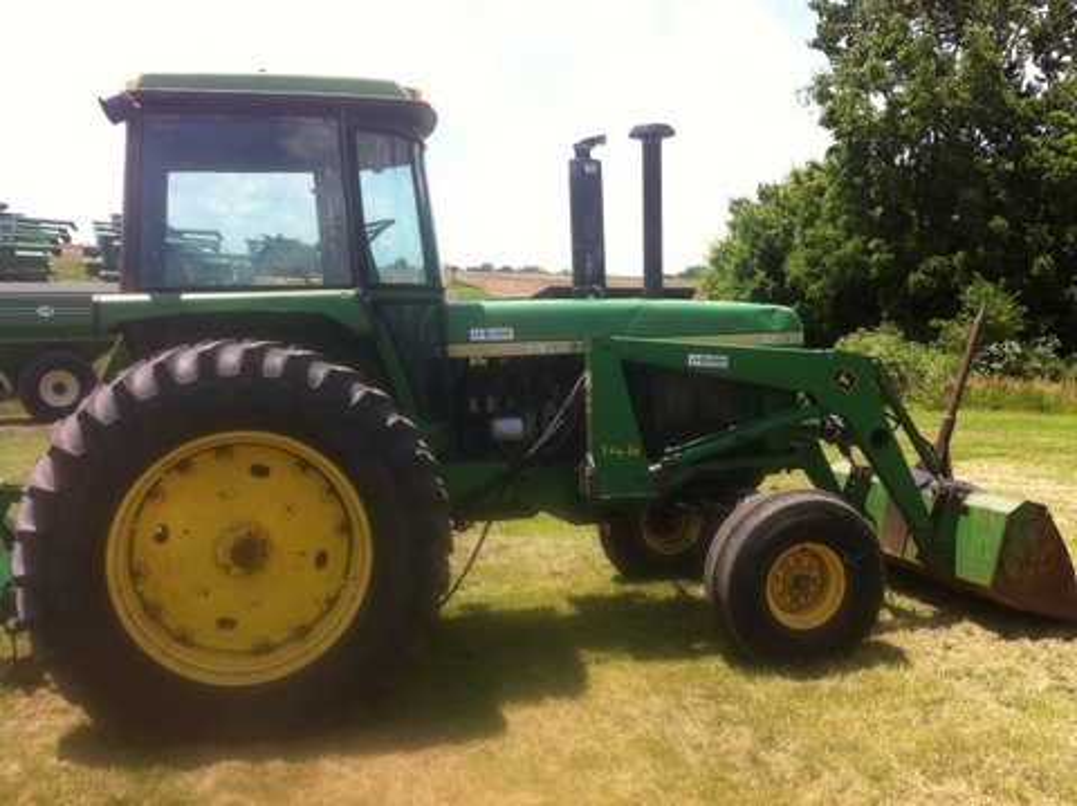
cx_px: 538
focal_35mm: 35
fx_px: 1088
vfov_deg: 40.6
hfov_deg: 52.7
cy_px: 403
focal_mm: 3.85
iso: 80
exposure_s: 1/754
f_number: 2.8
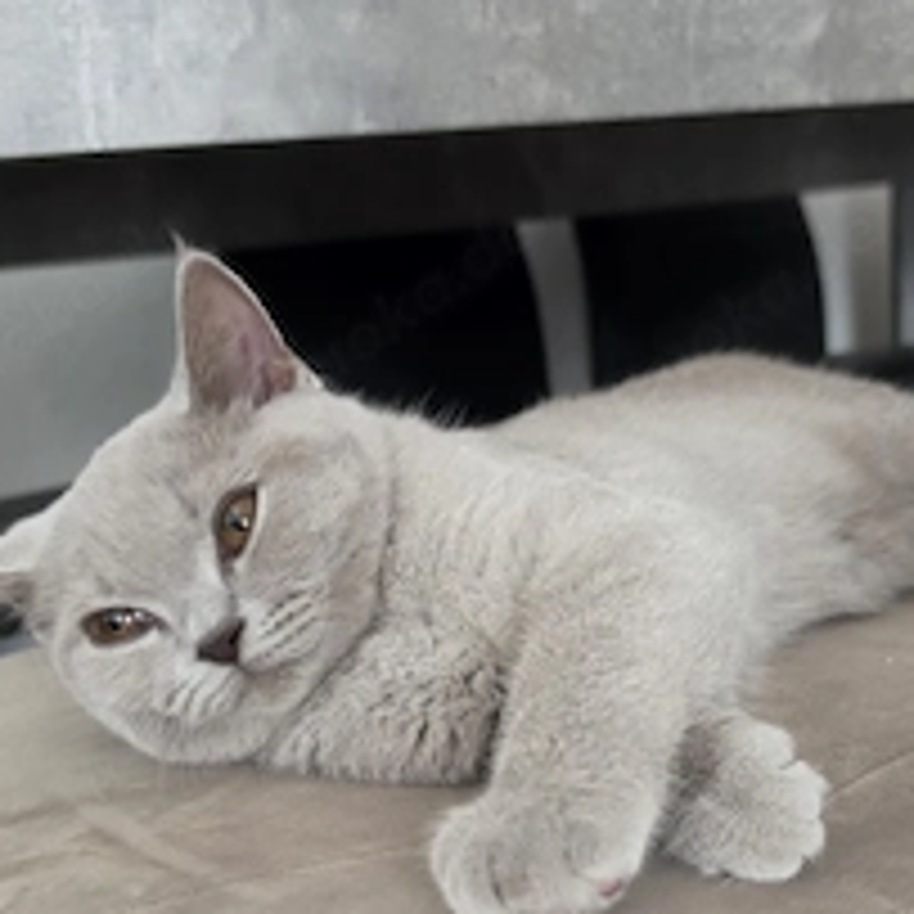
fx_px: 1195
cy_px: 711
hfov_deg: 41.8
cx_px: 500
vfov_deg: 40.4
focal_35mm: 40
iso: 400
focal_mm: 6.5
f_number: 1.4
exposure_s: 1/101
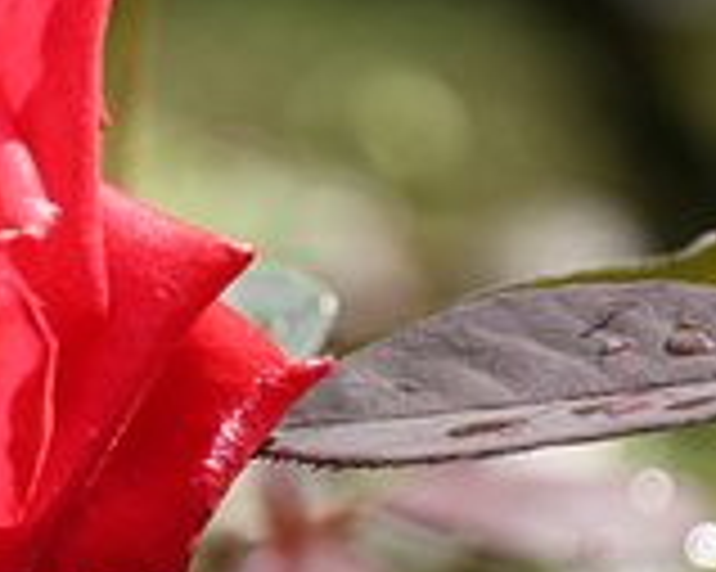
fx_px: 11733
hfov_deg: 3.5
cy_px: 245
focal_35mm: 554
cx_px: -257
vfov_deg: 2.8
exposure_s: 1/320
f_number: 5.6
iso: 100
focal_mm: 122
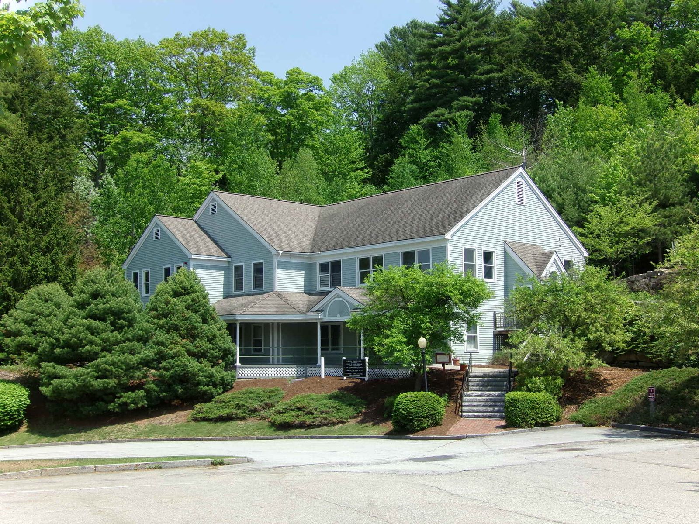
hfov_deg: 45.8
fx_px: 828
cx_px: 350
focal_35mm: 41
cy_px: 262
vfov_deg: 35.1
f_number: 8.46
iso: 100
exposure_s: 1/180
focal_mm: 7.2
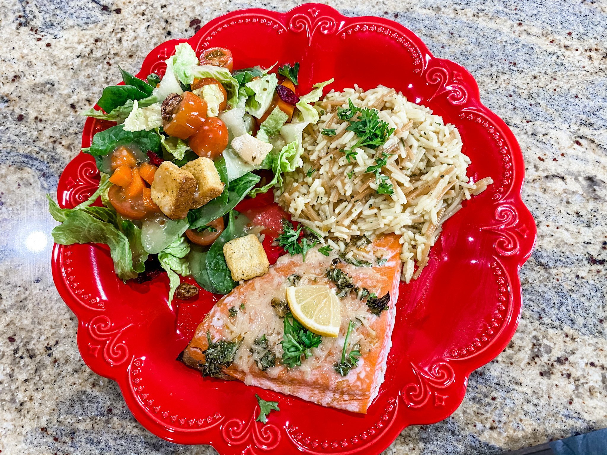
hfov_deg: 67.3
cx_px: 304
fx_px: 456
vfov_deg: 53.1
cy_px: 228
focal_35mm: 26
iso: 160
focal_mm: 4.25
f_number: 1.8
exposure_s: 1/60
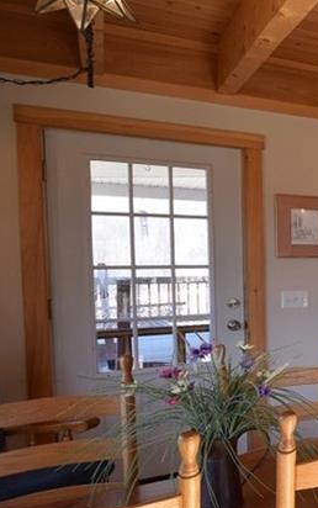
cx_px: 609
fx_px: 526
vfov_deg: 51.5
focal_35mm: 38
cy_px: 274
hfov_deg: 20.2
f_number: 4.5
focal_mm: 10
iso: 400
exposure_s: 1/80
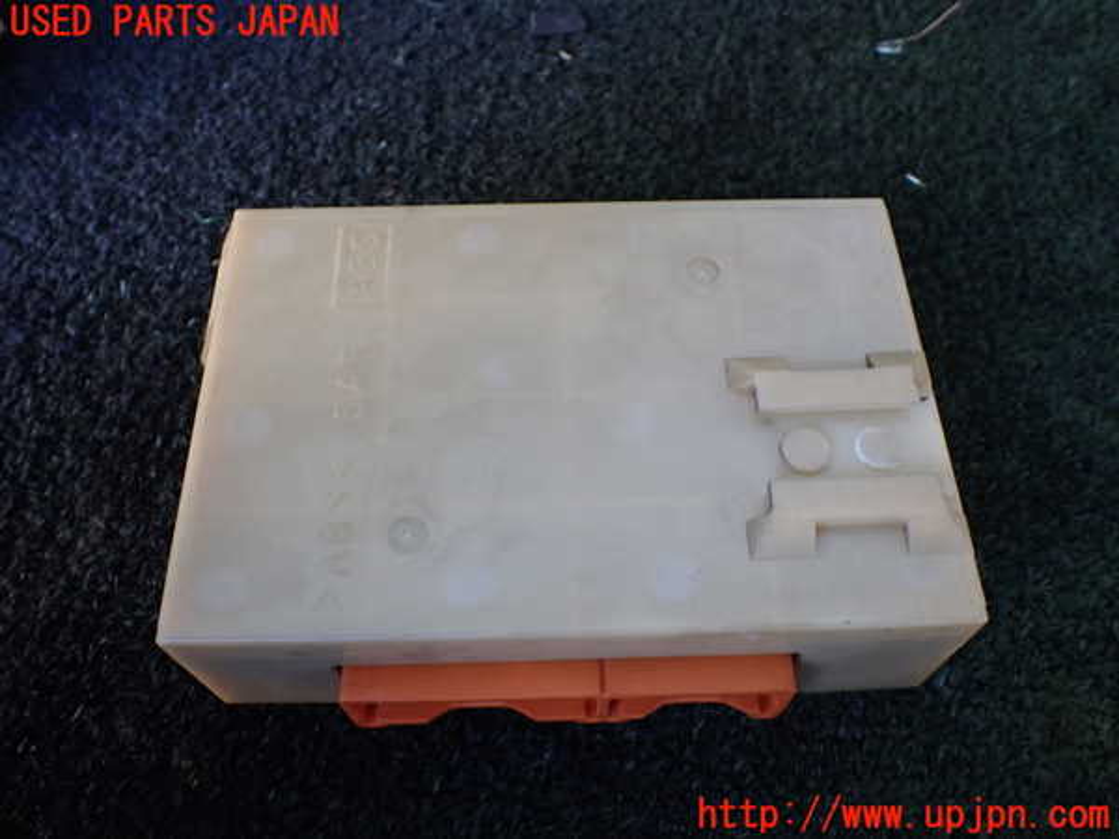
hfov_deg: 60.0
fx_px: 970
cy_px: 420
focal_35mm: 30
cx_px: 560
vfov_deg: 46.8
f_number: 2.3
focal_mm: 5.4
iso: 200
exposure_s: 1/125
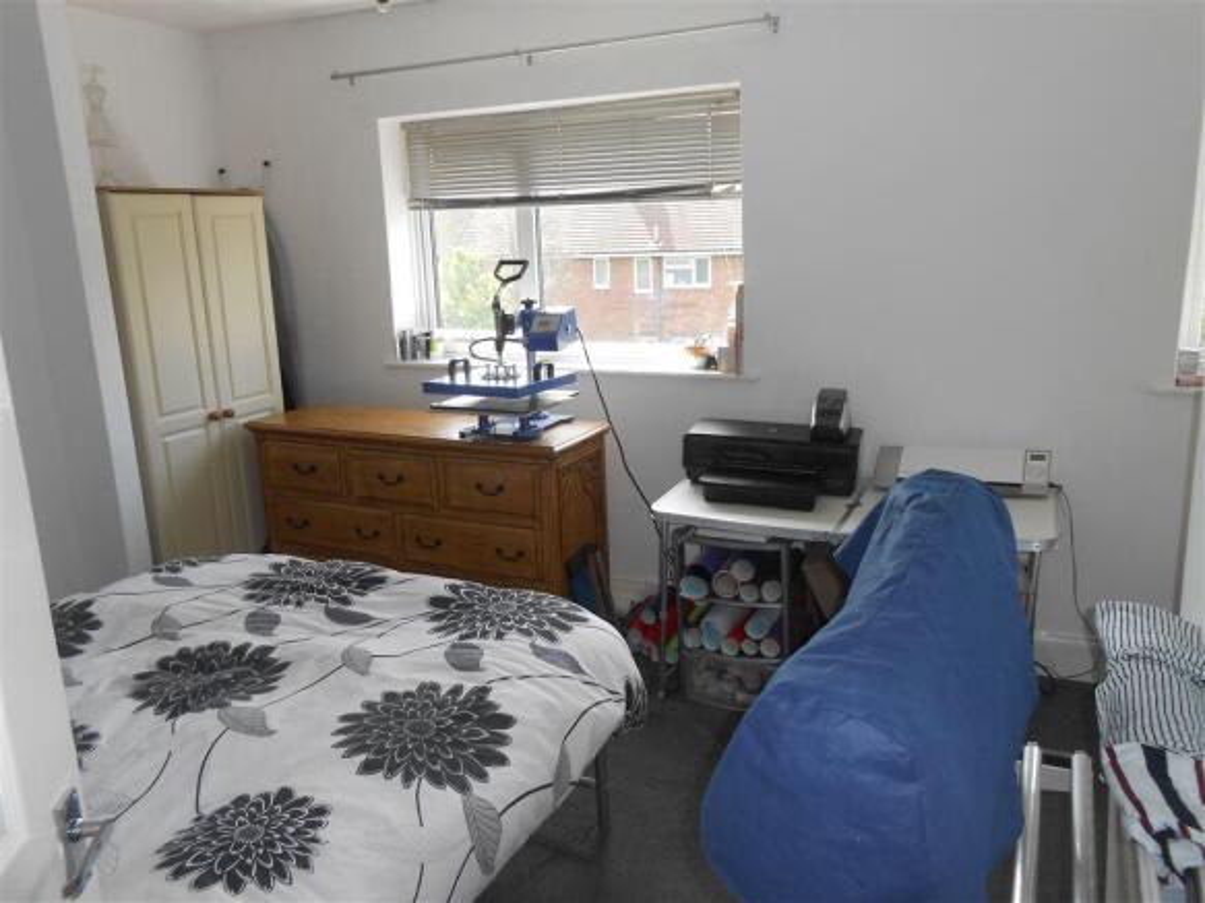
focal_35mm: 26
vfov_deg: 53.0
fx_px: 905
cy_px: 452
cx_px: 602
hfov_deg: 67.3
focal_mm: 4.6
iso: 80
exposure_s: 1/60
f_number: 3.5
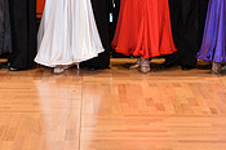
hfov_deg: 12.9
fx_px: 996
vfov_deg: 8.4
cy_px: -68
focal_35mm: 159
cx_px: 88
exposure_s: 1/250
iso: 2500
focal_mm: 48
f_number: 4.5
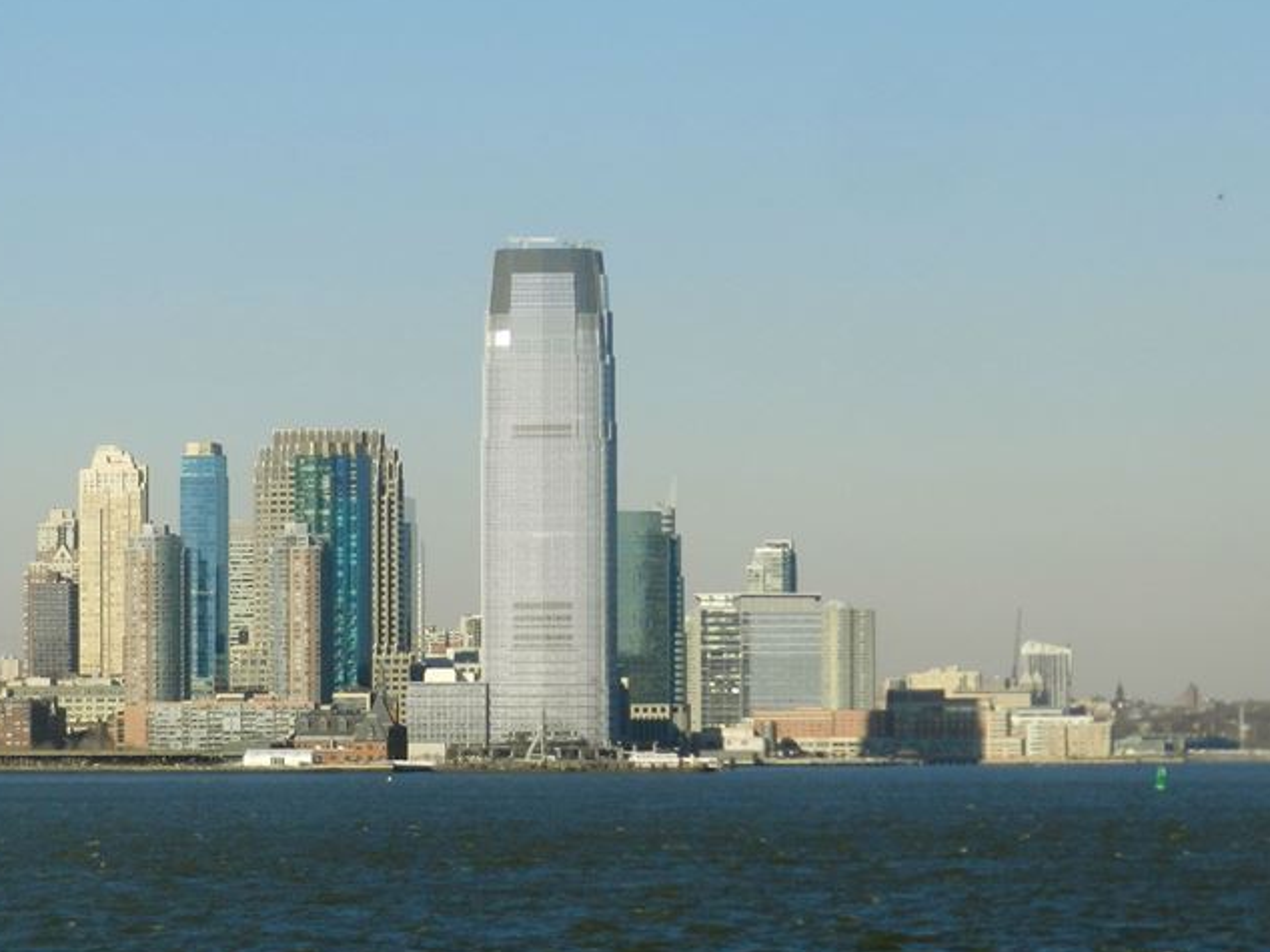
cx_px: 292
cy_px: 531
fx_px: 7702
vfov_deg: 7.1
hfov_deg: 9.4
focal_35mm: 210
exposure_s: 1/500
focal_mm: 23.1
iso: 160
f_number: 5
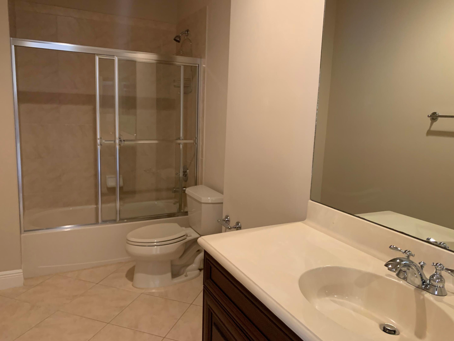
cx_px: 227
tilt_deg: -8.5
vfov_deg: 53.1
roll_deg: -2.6
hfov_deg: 67.3
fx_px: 341
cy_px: 170
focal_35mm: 26
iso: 400
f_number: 1.8
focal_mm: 4.25
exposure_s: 1/40
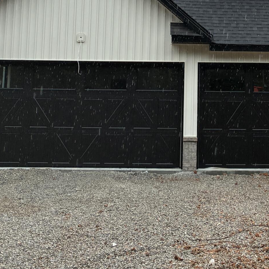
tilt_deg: +9.0
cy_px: 1
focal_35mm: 74
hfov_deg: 23.0
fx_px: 651
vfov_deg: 22.5
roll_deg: -0.1
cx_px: 214
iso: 20
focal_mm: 4.2
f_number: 1.64
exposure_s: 1/596
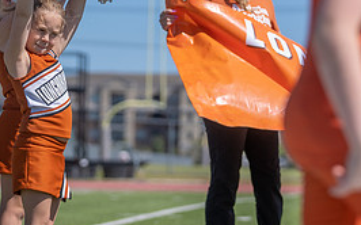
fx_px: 2518
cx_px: 77
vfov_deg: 5.1
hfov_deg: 8.2
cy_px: 74
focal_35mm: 256
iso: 125
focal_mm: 115
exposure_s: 1/2500
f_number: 3.5
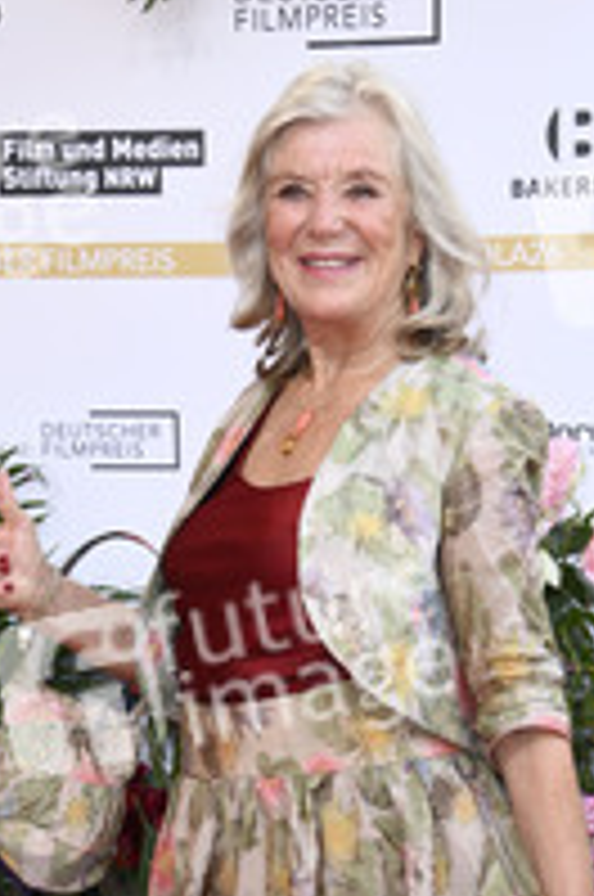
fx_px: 3502
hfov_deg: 9.7
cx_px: 356
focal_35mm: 141
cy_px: 896
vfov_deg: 14.3
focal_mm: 70
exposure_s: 1/250
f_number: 6.3
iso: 500
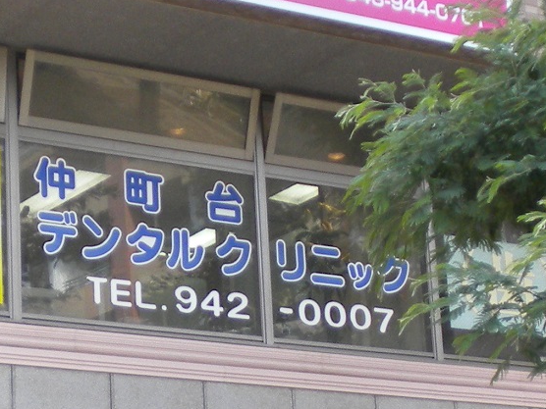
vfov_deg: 11.7
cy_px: 308
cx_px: 194
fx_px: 1987
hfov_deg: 15.6
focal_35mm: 126
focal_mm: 6.3
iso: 113
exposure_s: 1/125
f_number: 3.1
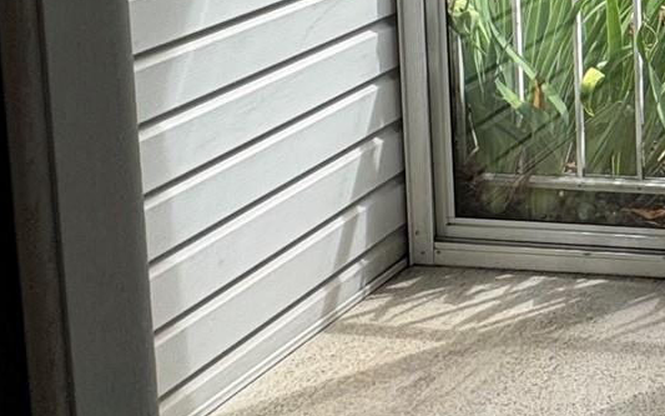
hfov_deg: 24.1
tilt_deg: -3.7
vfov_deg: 19.4
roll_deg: -0.2
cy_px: -237
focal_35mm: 57
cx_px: 1094
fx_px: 1033
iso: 64
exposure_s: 1/910
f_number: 2.2
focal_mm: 2.22
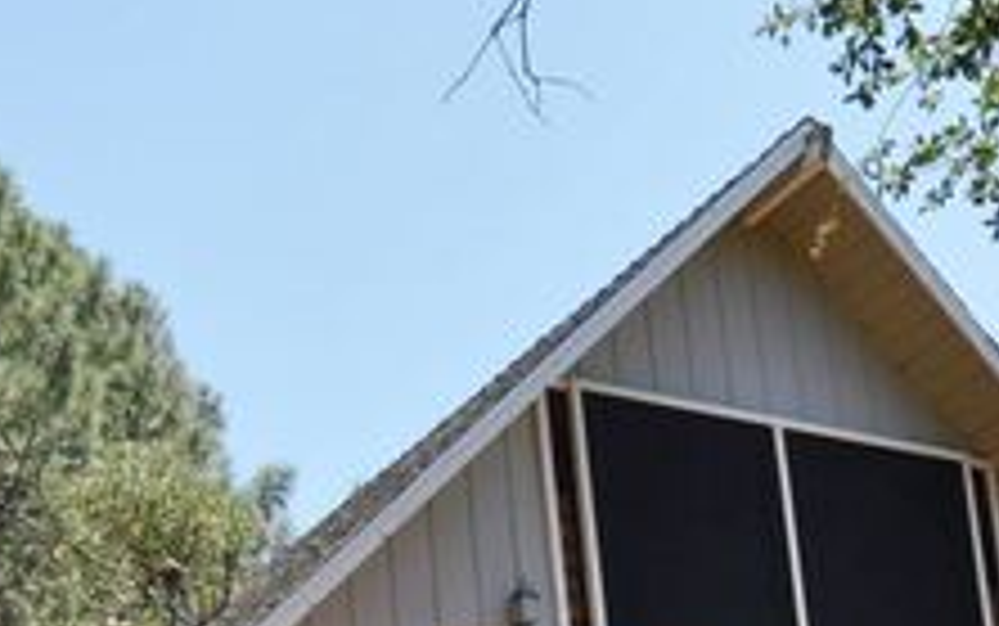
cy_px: 1011
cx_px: 432
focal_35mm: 110
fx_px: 2996
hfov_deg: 18.9
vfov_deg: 11.3
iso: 200
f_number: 9
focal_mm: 20
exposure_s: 1/200
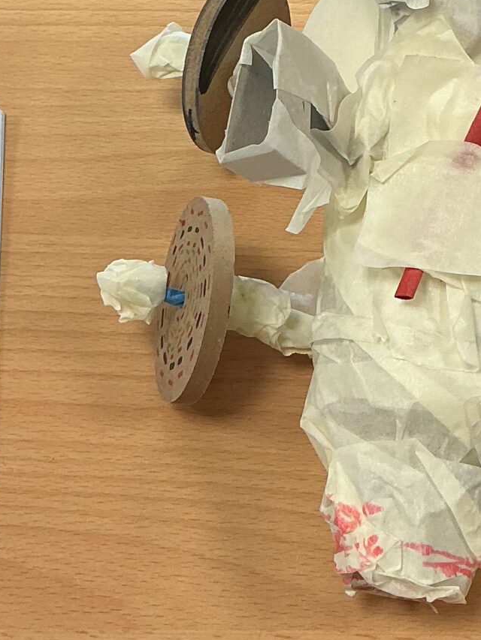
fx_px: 1611
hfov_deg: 16.7
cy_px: 163
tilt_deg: -55.2
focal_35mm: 87
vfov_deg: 22.3
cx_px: 446
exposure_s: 1/60
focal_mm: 3
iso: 40
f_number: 1.8
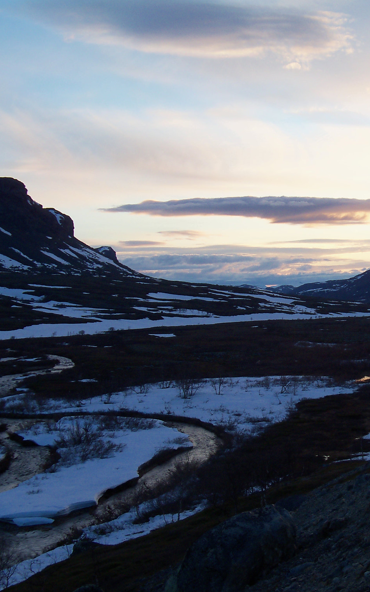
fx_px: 968
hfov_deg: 21.3
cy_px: 295
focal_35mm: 60
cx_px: 309
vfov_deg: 34.0
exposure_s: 1/125
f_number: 3.7
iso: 80
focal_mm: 7.5
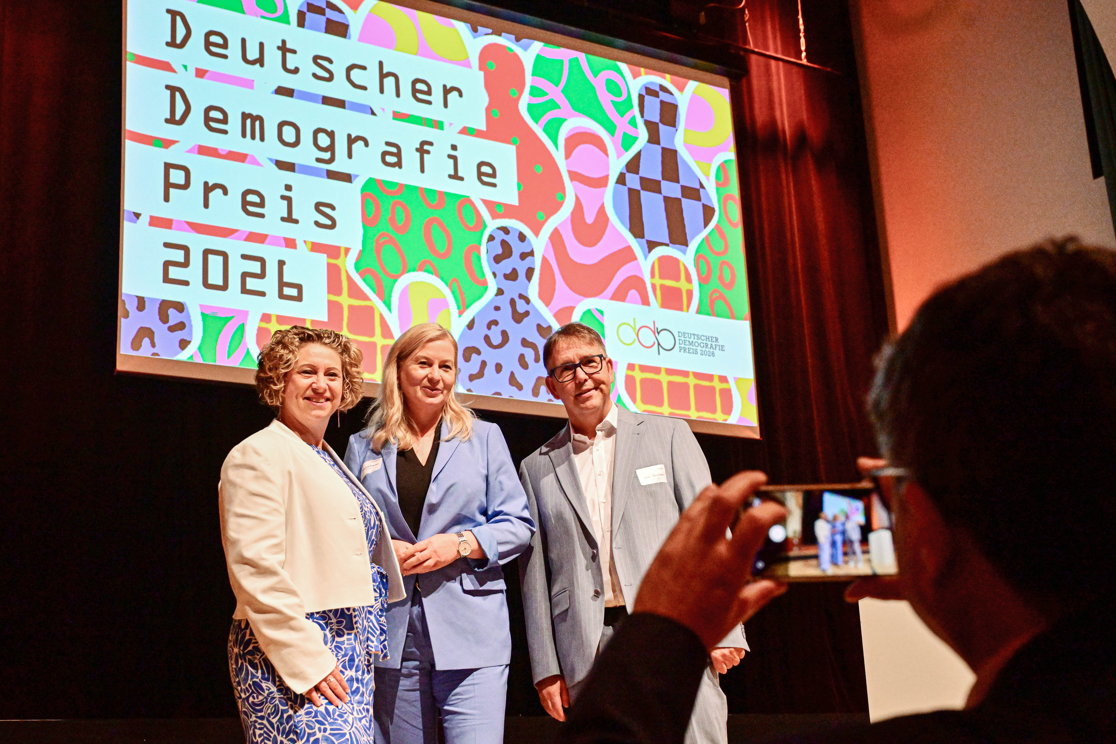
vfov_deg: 35.1
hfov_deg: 50.7
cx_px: 558
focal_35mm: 38
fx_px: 1178
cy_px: 372
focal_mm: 38
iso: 4000
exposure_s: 1/320
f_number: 5.6
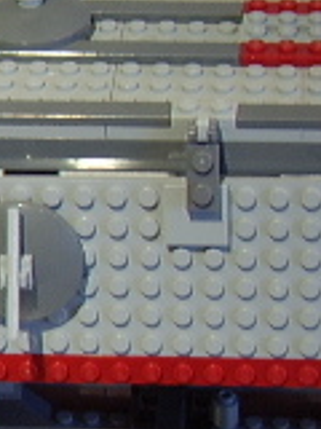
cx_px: 51
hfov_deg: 11.9
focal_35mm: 124
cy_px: 244
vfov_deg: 15.9
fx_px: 1533
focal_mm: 8.13
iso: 100
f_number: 2.7
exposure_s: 1/14
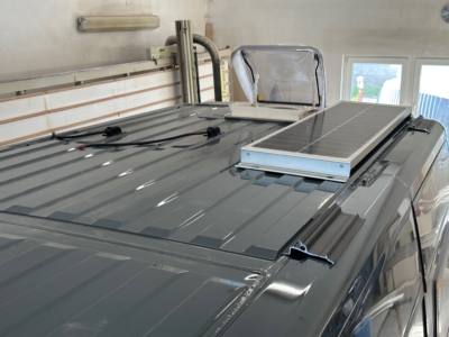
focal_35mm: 48
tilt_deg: -15.9
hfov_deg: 39.7
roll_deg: +0.2
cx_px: 224
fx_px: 623
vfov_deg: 30.3
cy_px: 168
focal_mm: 6.86
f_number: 1.78
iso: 64
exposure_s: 1/100
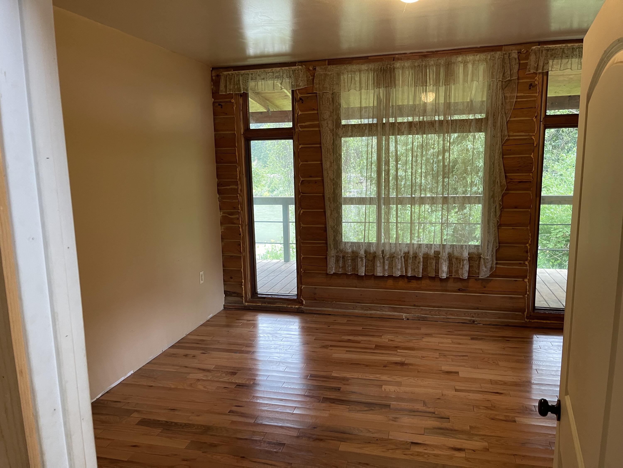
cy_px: 234
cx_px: 312
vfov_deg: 53.1
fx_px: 468
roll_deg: +0.9
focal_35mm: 26
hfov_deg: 67.3
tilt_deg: -10.7
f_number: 1.6
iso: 160
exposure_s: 1/60
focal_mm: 5.1
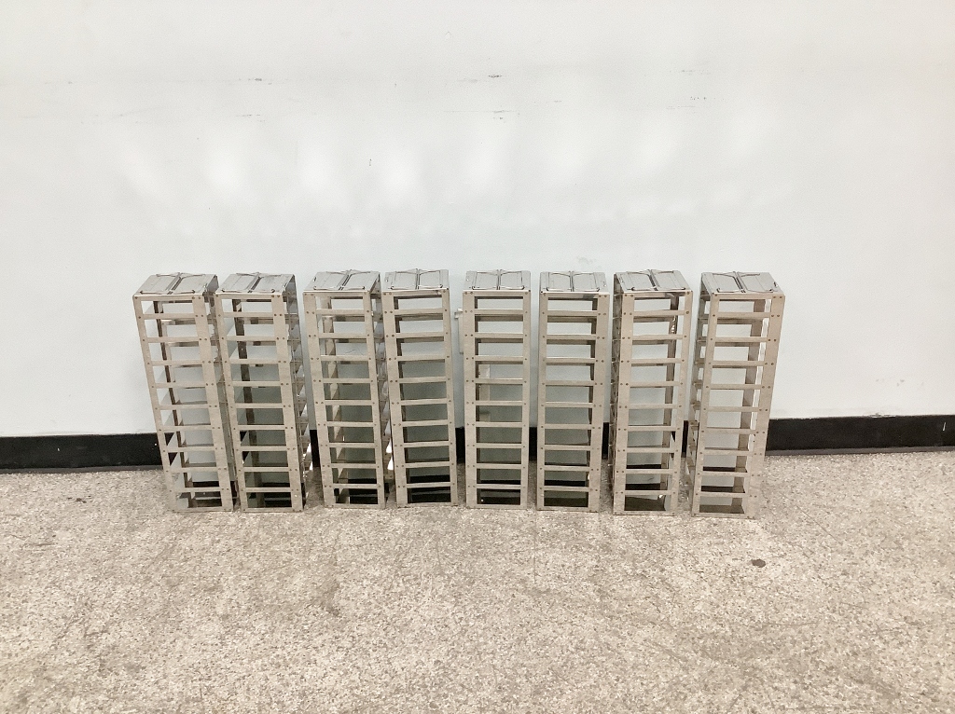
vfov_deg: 45.4
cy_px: 357
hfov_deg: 58.4
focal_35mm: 31
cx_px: 478
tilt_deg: -24.1
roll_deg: -0.2
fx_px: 854
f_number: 2.4
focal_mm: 3.3
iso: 200
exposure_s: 1/60
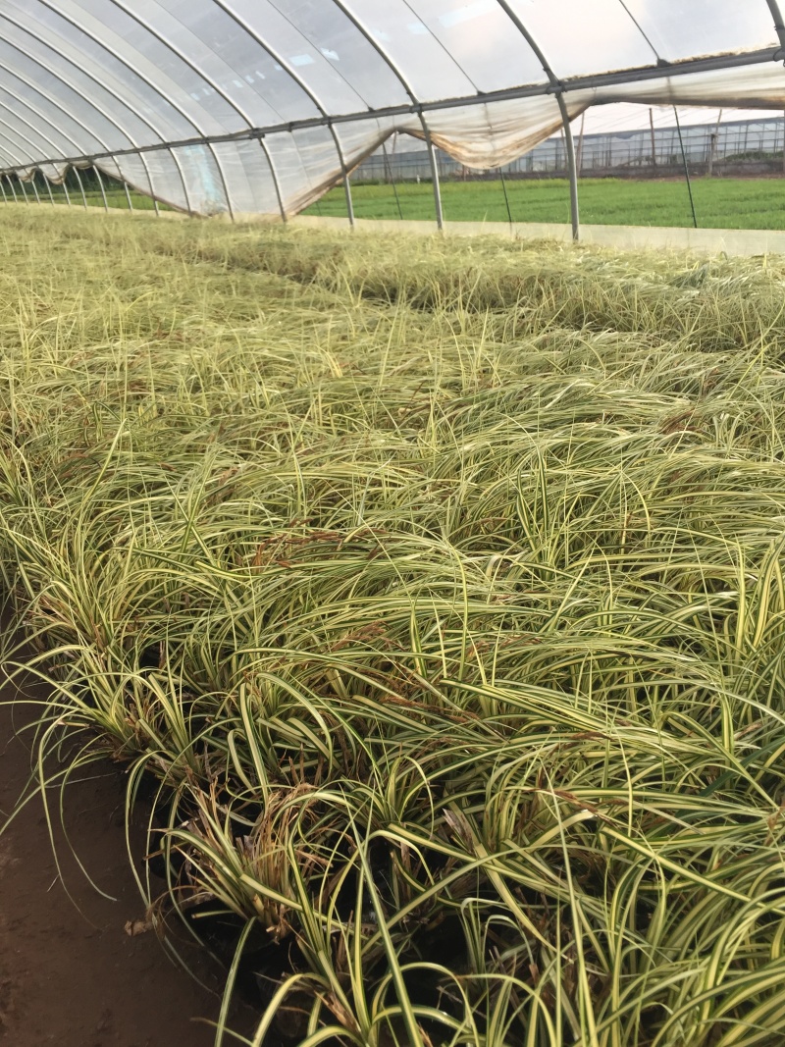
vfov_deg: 61.7
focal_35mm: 29
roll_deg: +4.0
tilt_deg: -20.2
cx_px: 392
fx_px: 877
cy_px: 524
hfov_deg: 48.2
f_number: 2.2
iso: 32
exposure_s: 1/682
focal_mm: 4.15
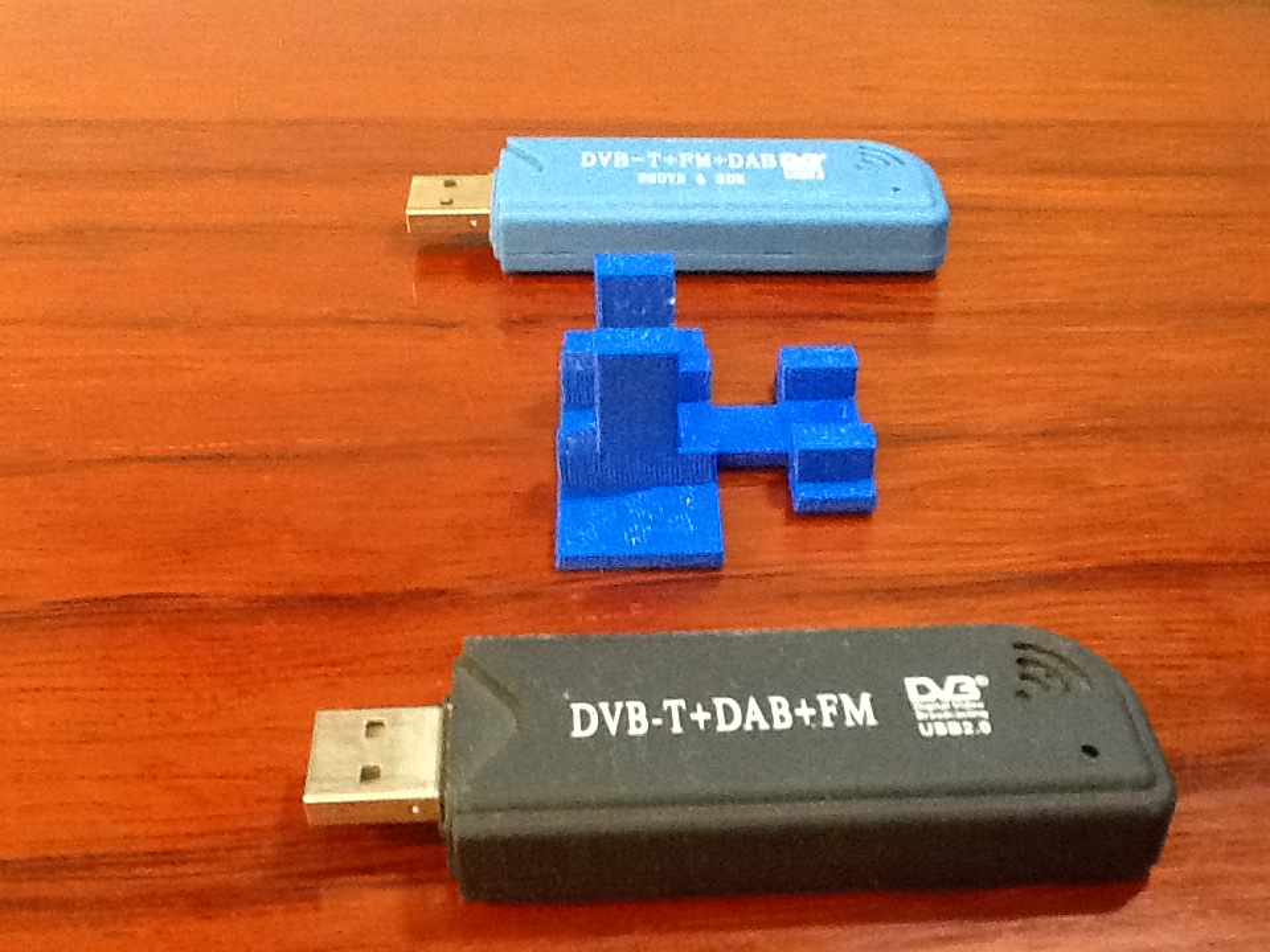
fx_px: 1614
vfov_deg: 32.9
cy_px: 476
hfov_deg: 42.9
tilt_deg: -39.8
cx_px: 635
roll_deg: -0.9
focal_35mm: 44
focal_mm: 2.03
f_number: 2.4
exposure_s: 1/17
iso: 320
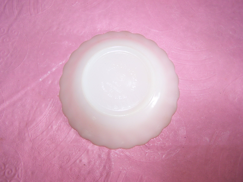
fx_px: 267
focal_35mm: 38
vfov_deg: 37.7
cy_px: 91
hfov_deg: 49.0
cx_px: 122
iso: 140
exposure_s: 1/60
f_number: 2.8
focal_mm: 6.3
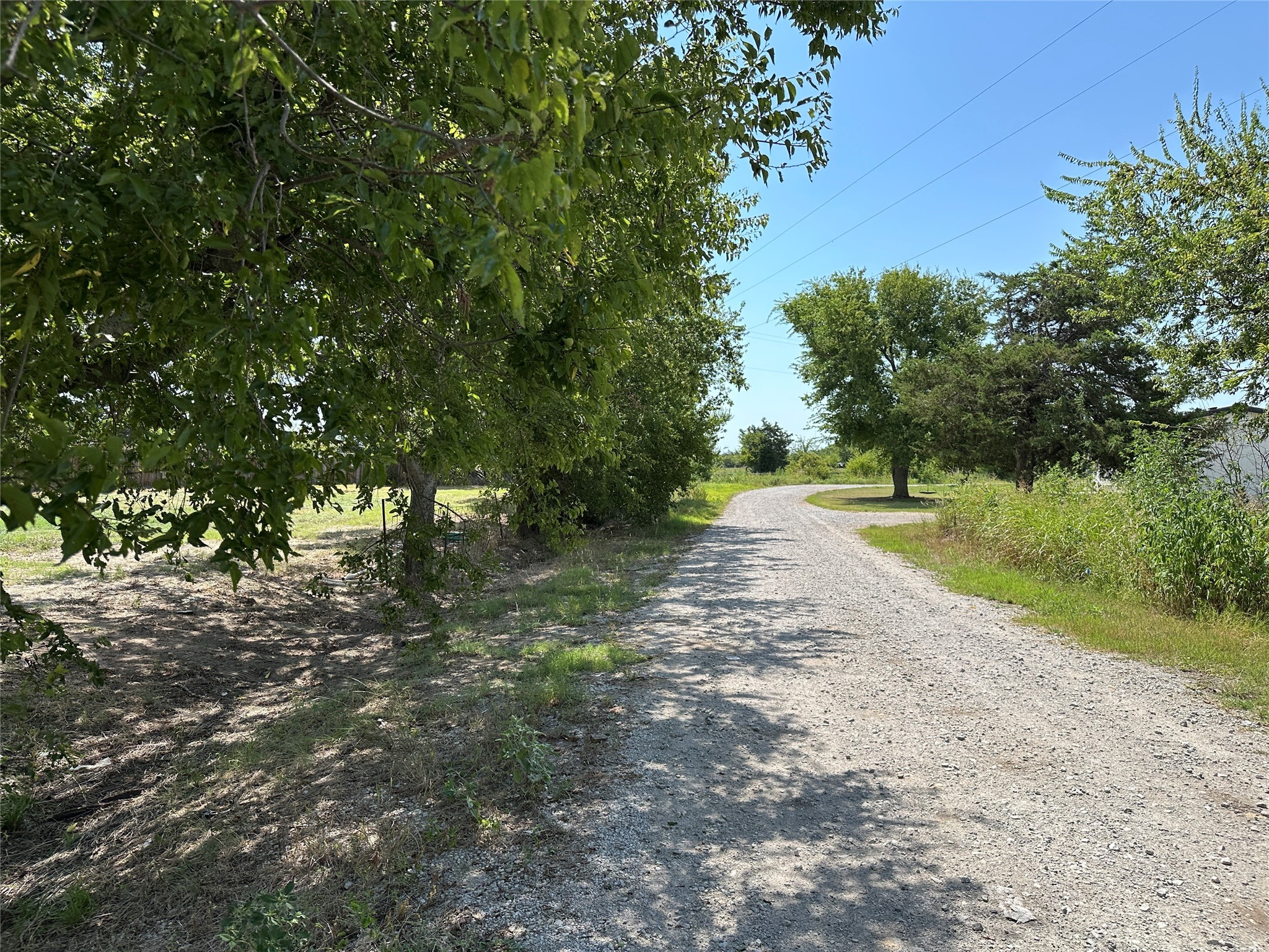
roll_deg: +0.8
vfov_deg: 56.8
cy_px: 476
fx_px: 880
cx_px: 634
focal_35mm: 24
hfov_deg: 71.6
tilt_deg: -1.1
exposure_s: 1/3247
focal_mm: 6.86
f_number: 1.78
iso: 80
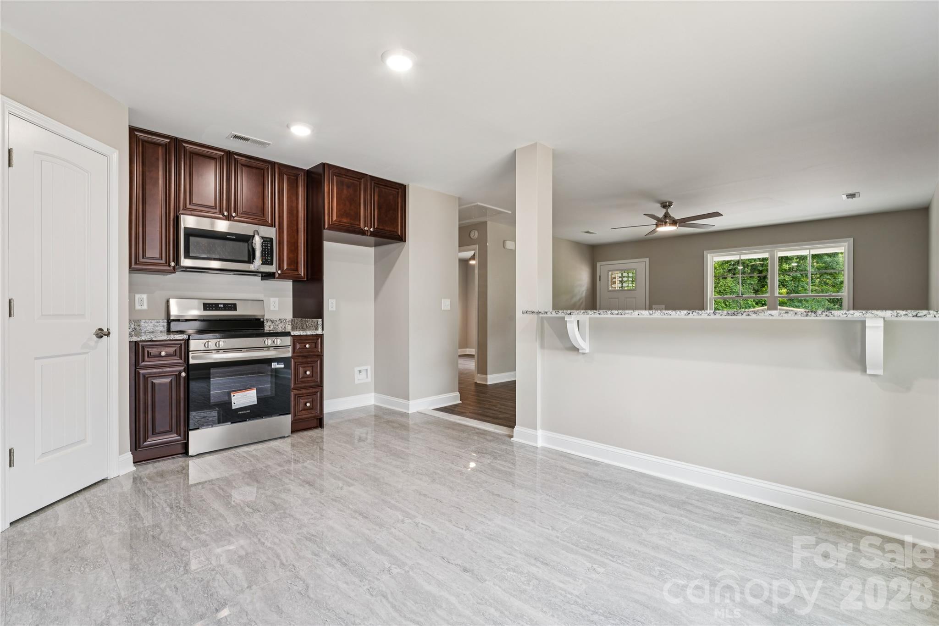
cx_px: 470
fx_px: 433
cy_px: 313
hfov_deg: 94.6
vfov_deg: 71.7
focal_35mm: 17
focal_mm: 16.6
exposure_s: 1
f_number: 13
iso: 100
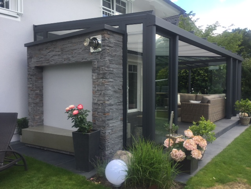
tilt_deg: -3.5
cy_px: 94
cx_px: 126
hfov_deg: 61.7
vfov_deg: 48.2
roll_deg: -0.7
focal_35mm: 29
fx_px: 210
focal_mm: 4.15
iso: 32
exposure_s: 1/471
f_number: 2.2
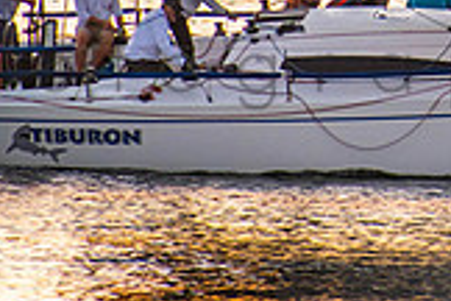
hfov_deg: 1.3
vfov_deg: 0.9
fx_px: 20231
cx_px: 507
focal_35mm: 1615
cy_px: -141
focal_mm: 300
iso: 800
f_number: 6.3
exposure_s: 1/160
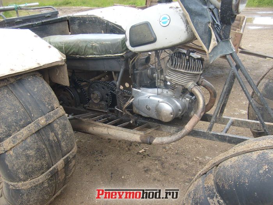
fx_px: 276
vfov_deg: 40.7
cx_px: 136
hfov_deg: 52.6
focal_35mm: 35
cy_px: 102
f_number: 2.8
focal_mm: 5.8
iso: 80
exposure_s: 1/180
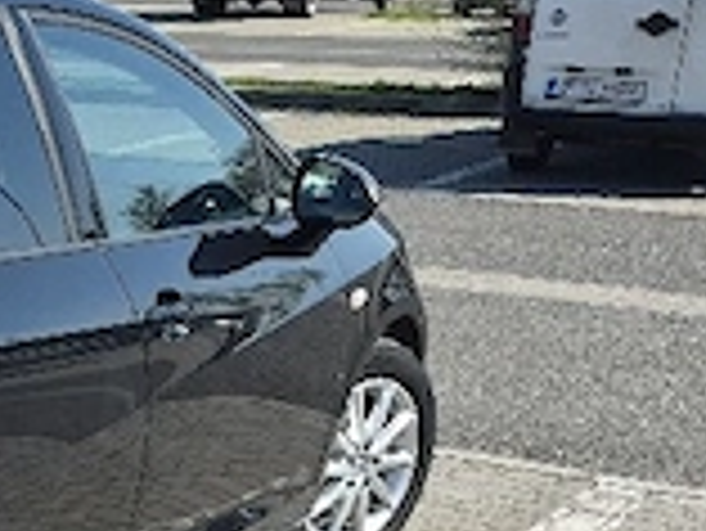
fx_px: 1796
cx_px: -495
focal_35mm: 88
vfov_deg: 16.5
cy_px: 513
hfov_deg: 18.4
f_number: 1.8
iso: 80
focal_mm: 5.4
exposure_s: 1/10000
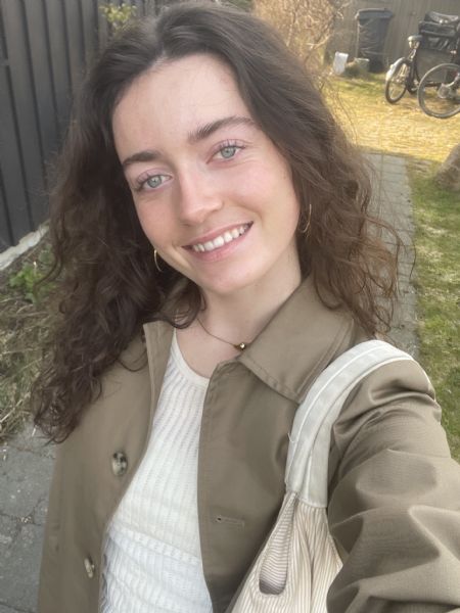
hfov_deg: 46.8
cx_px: 230
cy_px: 306
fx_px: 532
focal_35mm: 30
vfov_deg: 60.0
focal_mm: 2.71
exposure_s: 1/121
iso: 32
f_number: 2.2
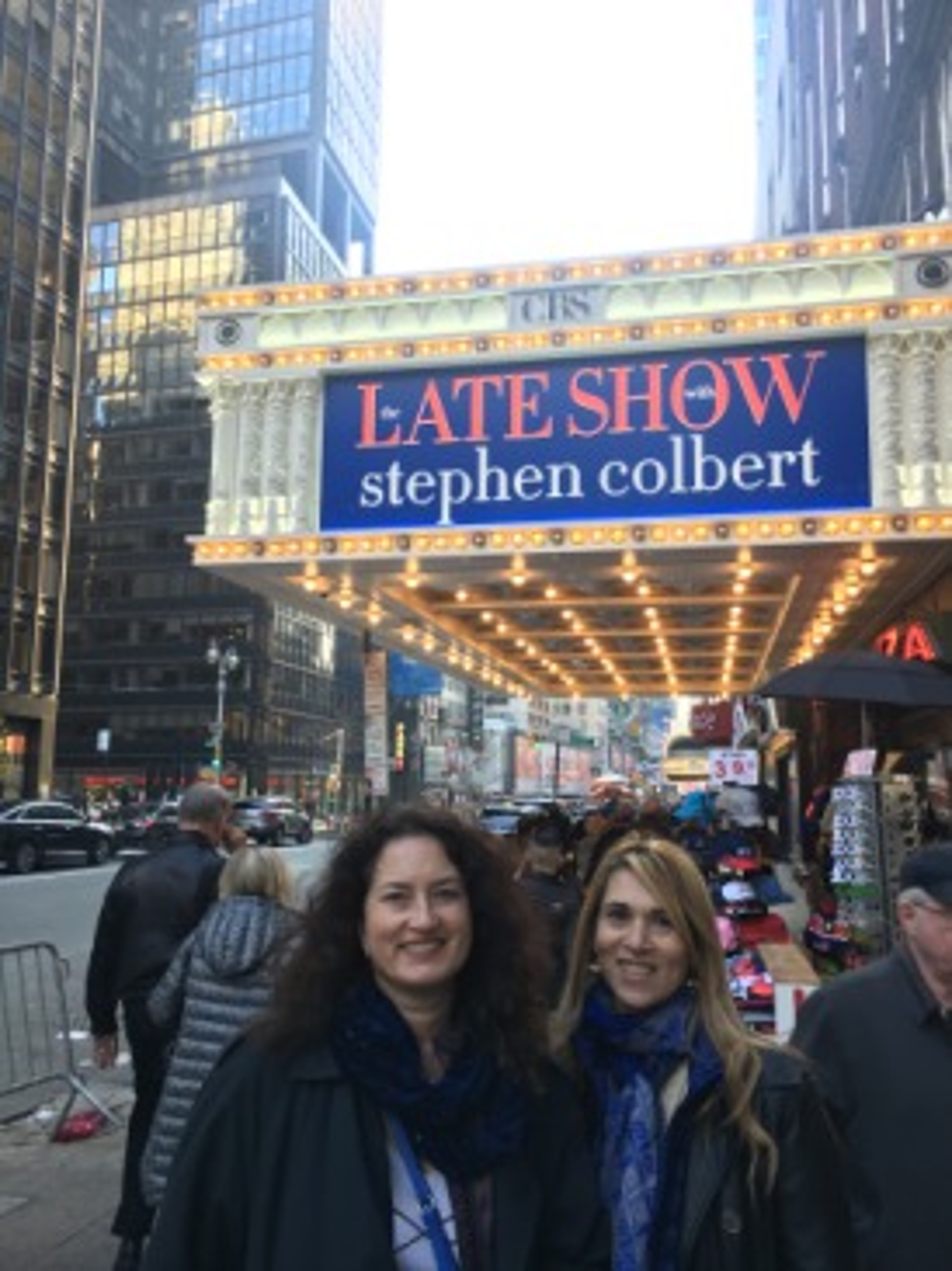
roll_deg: +1.3
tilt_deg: +8.9
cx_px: 476
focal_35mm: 29
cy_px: 636
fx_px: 1065
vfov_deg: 61.7
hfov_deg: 48.2
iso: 25
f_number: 2.2
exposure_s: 1/60
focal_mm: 4.15
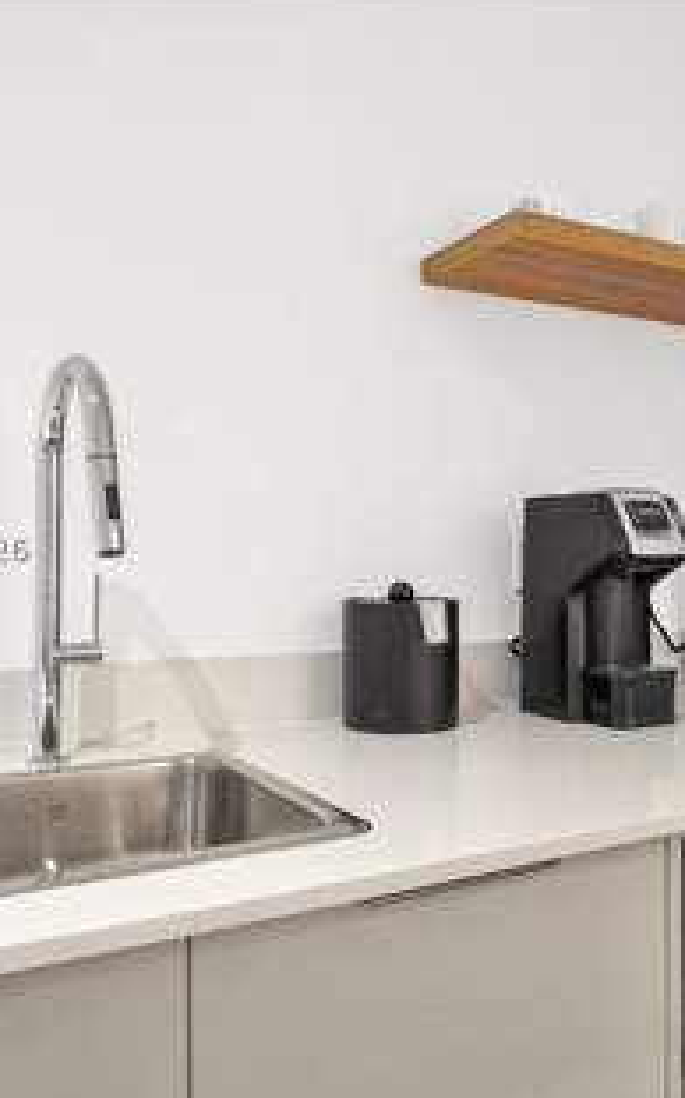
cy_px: 545
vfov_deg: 58.2
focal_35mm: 33
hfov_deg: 38.1
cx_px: 420
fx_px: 987
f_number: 8
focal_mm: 21
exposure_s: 1/2
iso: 250
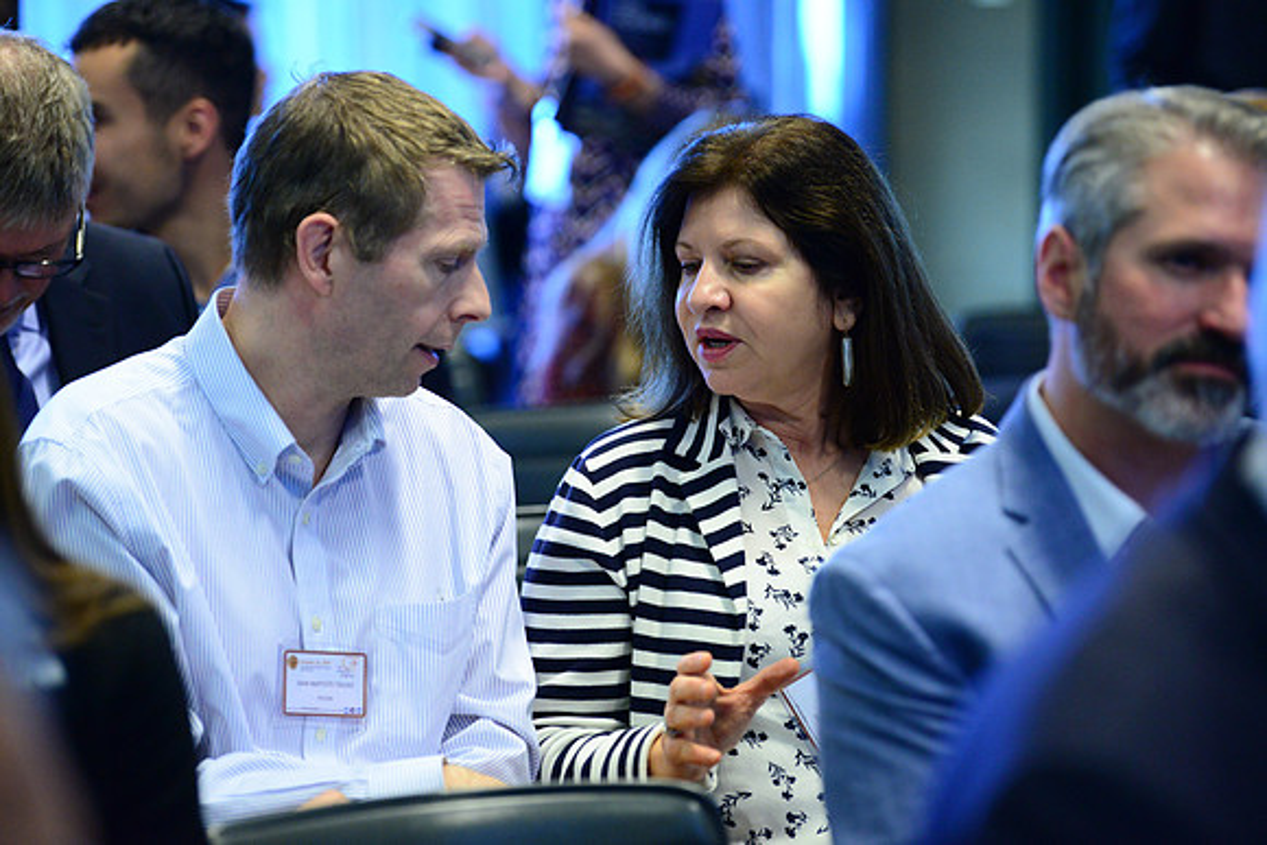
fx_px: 5104
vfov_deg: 9.5
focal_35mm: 145
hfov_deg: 14.2
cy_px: 422
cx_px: 634
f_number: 2.8
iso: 4000
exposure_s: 1/250
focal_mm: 145
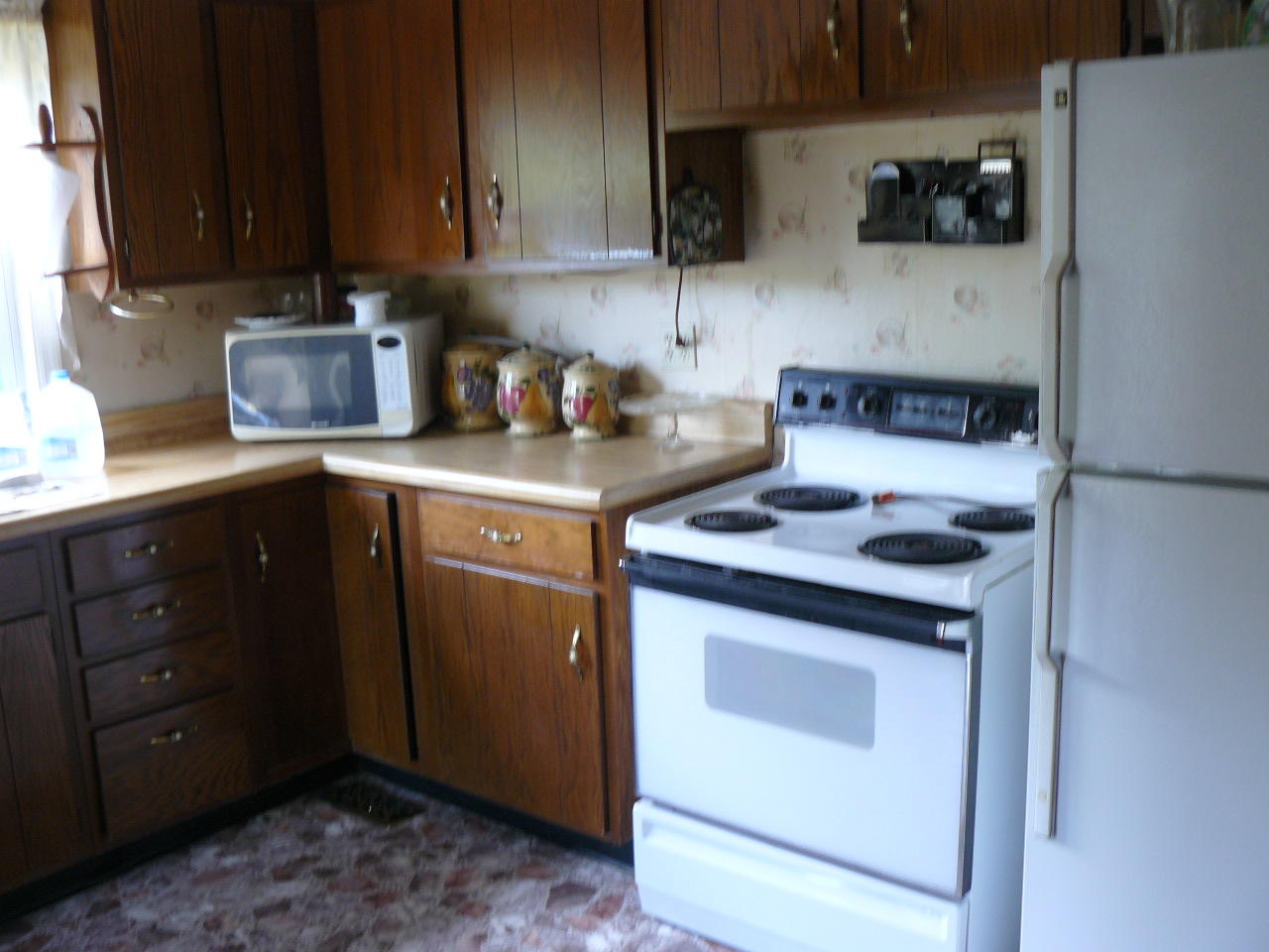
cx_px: 634
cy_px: 476
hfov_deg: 51.4
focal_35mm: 36
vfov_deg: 39.7
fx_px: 1320
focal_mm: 6
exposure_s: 1/3.2
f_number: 2.8
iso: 100
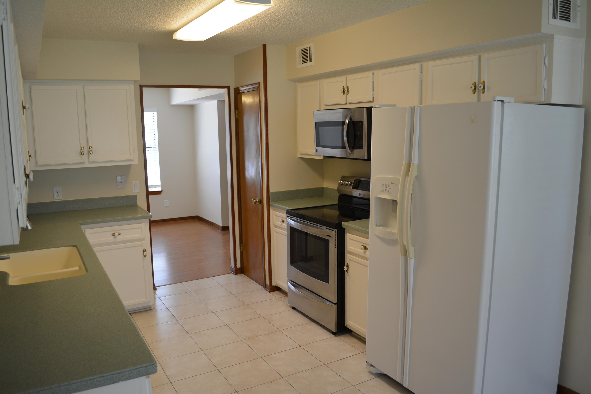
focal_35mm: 27
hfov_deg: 67.4
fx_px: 443
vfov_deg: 47.9
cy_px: 197
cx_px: 296
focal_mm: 18
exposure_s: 1/80
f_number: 4.5
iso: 400
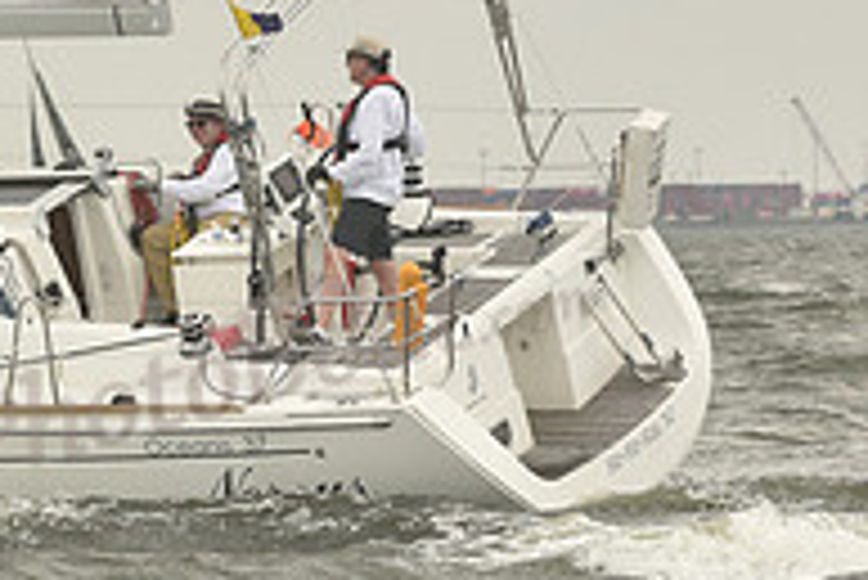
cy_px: 196
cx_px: -274
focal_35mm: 306
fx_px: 7383
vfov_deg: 4.5
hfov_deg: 6.7
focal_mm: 102
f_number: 7.1
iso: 250
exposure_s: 1/800
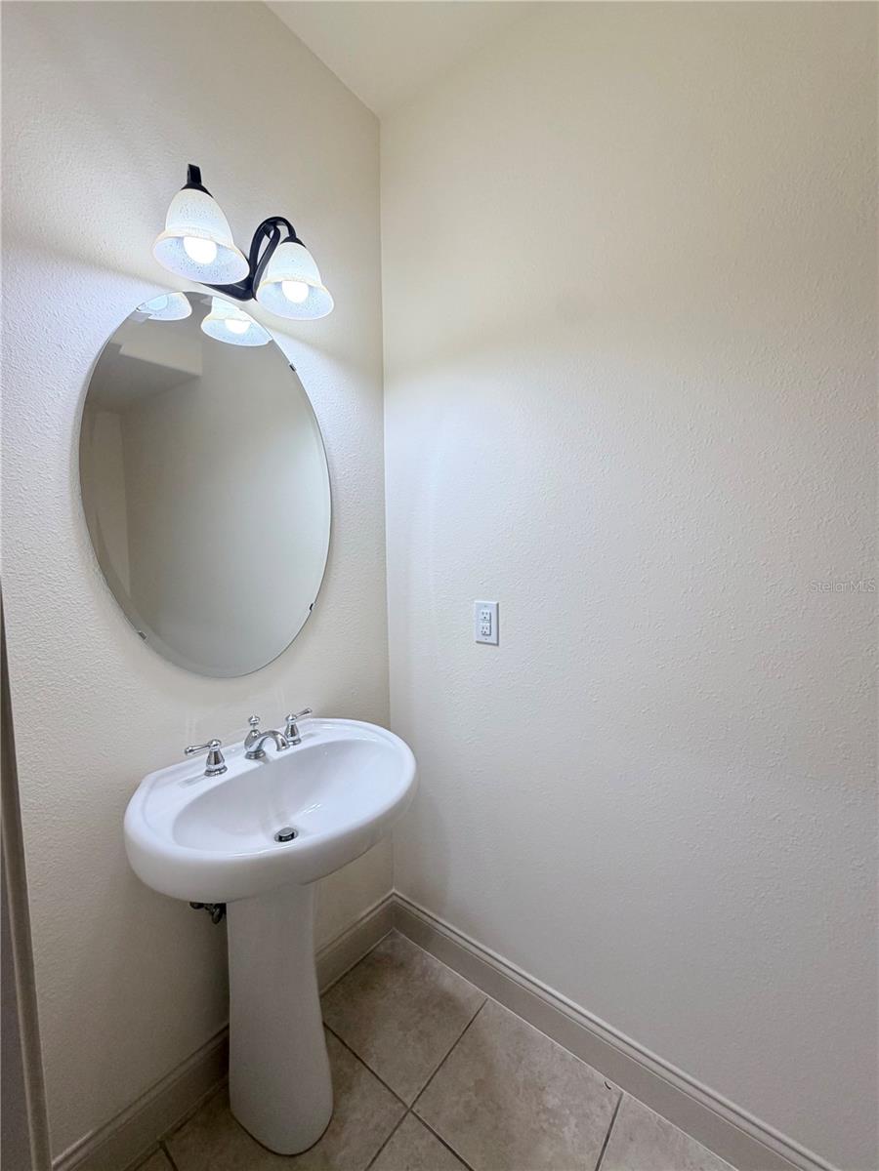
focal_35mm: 14
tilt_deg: -2.6
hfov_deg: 85.7
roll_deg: +0.4
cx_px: 440
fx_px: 474
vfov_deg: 102.1
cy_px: 586
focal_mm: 2.22
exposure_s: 1/120
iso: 100
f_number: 2.2
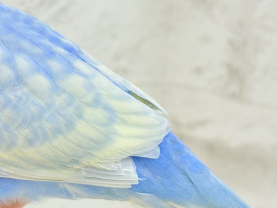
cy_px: 86
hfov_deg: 17.9
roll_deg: -2.5
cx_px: 29
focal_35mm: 108
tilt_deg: -7.6
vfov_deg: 13.7
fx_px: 864
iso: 80
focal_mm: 5.96
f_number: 1.6
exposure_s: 1/100
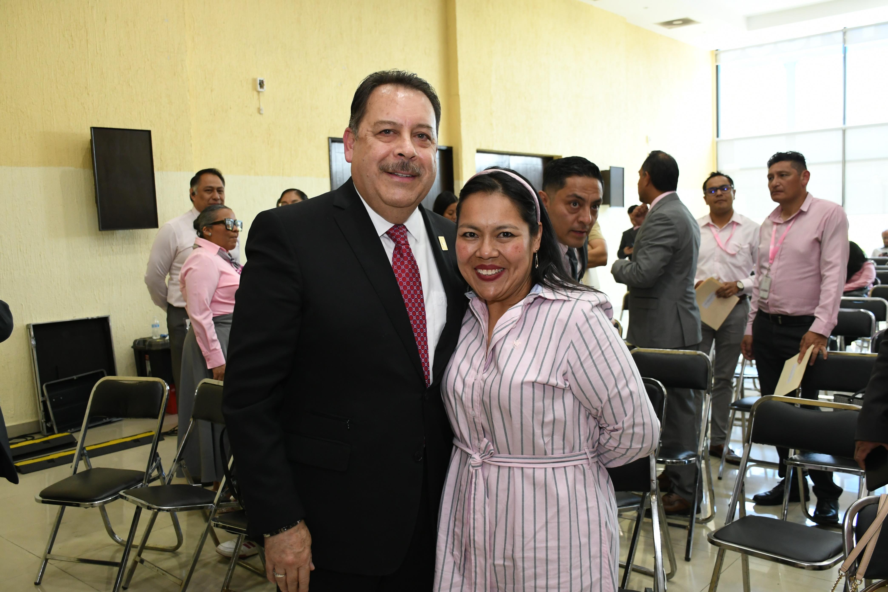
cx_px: 444
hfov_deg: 57.2
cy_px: 296
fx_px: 814
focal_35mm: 33
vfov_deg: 40.0
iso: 1250
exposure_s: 1/100
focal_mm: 22
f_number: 3.5
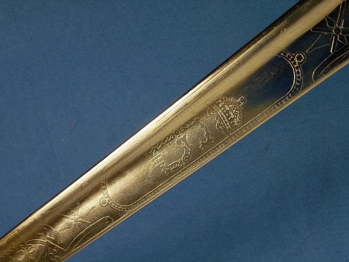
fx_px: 494
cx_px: 174
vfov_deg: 29.7
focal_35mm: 49
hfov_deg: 38.9
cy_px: 131
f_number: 4.1
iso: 160
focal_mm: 8.7
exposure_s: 1/80
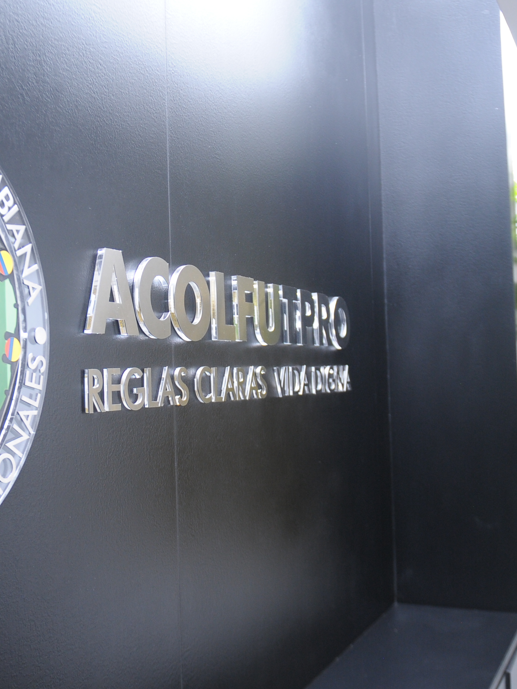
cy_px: 324
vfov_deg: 42.9
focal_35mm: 44
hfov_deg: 32.8
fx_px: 876
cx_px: 219
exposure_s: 1/320
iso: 1250
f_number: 2.8
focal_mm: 24
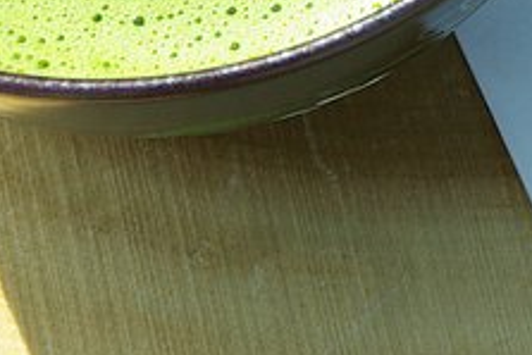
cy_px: -192
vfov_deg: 3.4
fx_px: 5900
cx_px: 553
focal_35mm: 399
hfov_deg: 5.2
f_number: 8
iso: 200
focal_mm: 58
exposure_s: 1/500
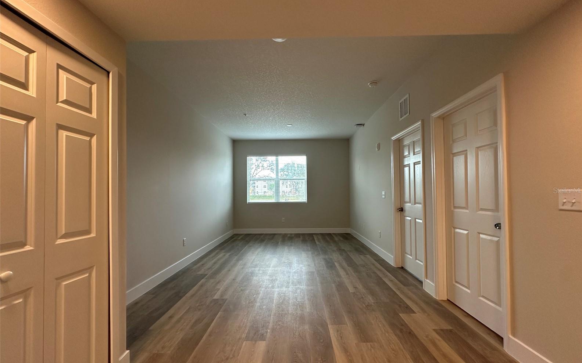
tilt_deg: +0.8
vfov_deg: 74.7
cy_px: 190
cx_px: 294
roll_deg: +0.3
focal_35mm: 15
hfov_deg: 101.5
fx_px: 238
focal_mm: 2.22
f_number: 2.2
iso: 160
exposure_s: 1/120
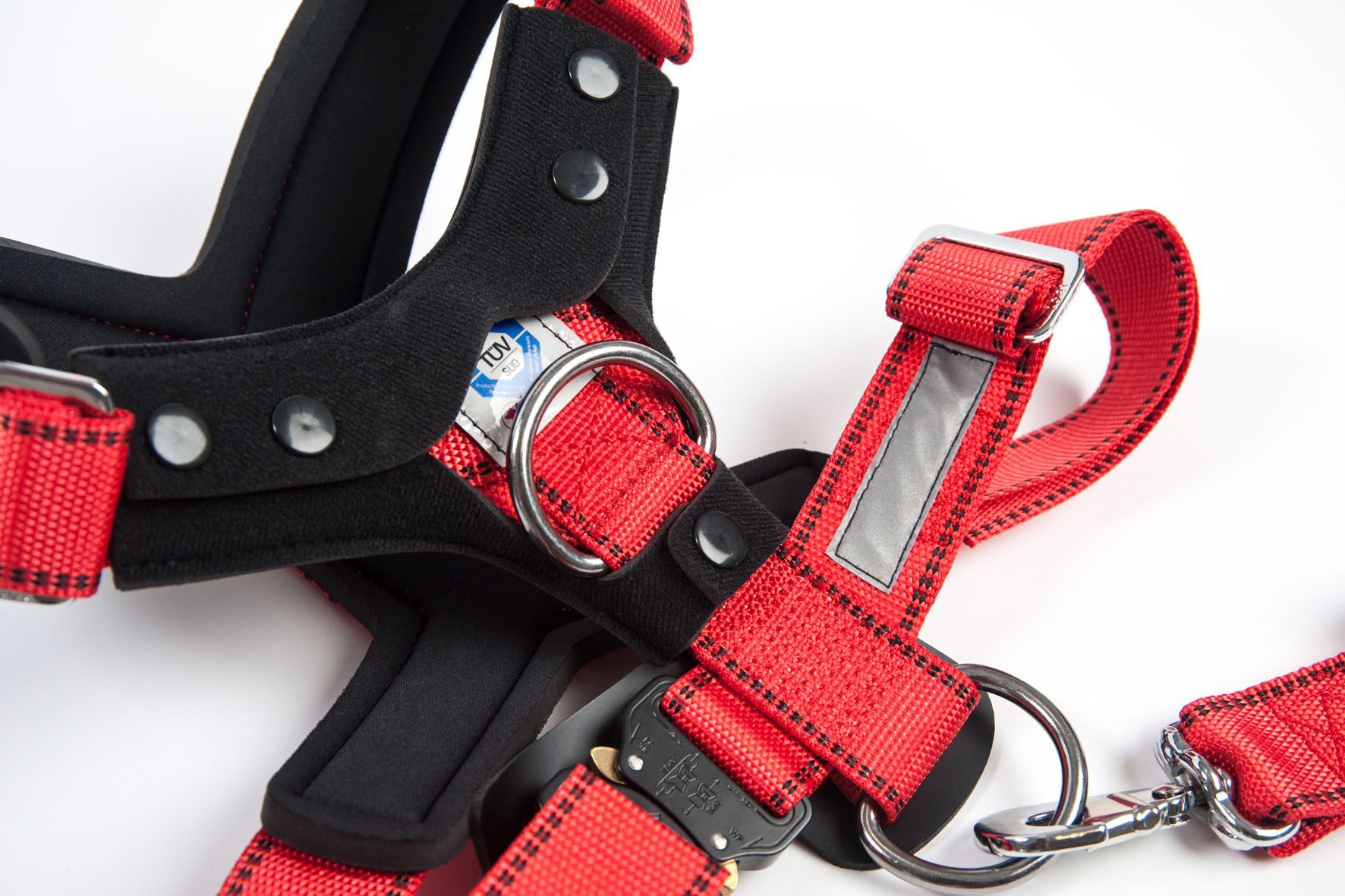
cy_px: 448
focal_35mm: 50
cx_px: 672
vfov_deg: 27.0
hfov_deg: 39.6
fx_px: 1868
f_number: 8
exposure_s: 1/100
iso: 200
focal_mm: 50
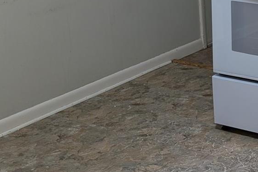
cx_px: 352
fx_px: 652
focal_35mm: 91
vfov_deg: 14.6
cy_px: -28
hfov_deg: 20.2
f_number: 1.68
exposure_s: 1/133
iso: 22
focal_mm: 6.9
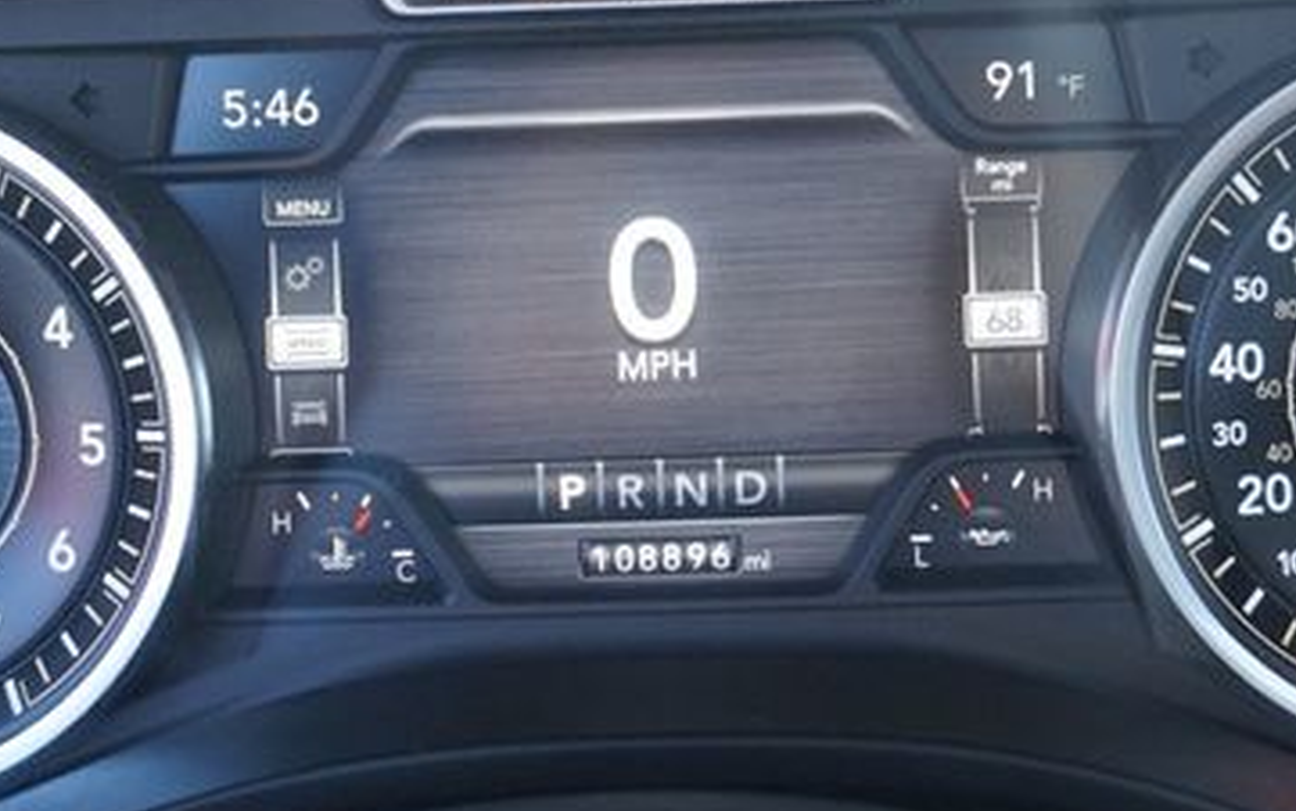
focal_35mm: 65
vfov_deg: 19.9
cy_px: 222
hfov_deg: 31.5
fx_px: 2297
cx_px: 664
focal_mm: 24
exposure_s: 1/60
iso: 800
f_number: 4.5
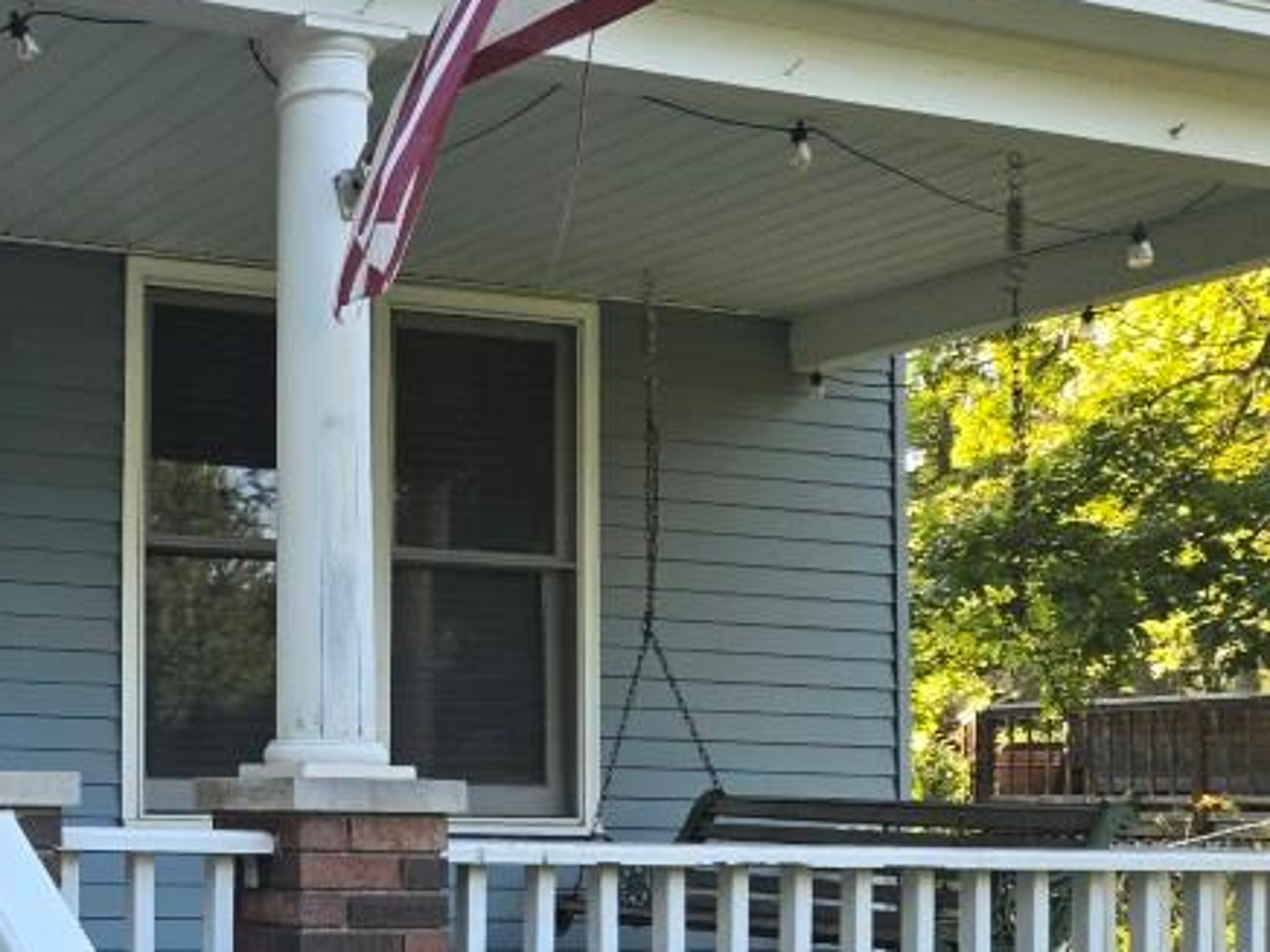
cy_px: 725
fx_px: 1981
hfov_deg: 31.1
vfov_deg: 26.6
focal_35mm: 54
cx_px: -172
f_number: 1.8
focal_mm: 5.4
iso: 40
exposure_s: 1/120
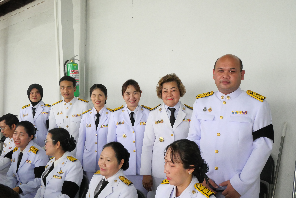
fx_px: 288
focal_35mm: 35
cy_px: 99
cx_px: 148
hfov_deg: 54.4
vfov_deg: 37.9
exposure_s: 1/100
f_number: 9
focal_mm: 17
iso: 3200
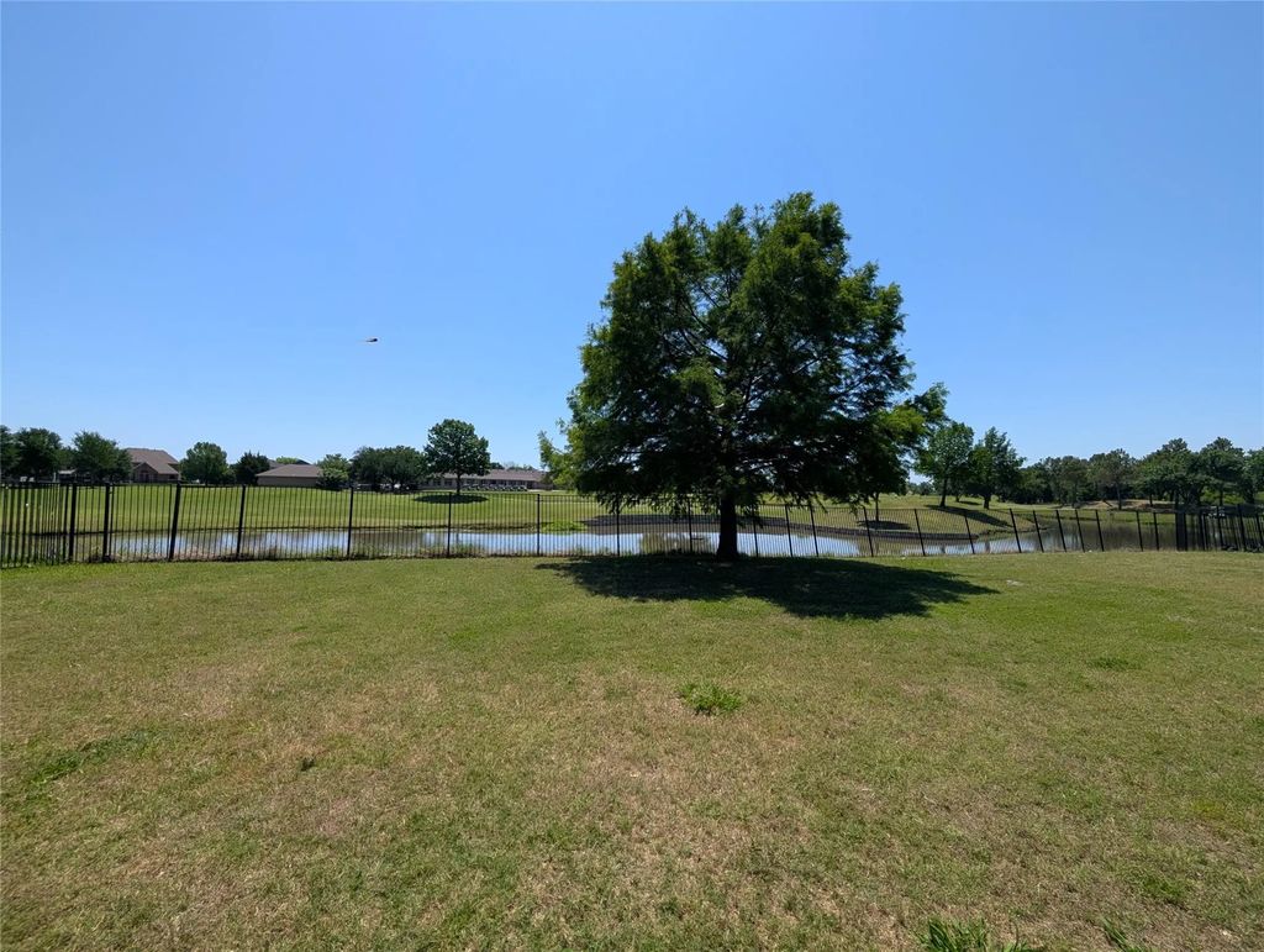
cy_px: 476
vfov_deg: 94.6
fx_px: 439
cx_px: 632
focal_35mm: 12
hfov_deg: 110.5
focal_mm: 2.02
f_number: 1.7
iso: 55
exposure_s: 1/3077
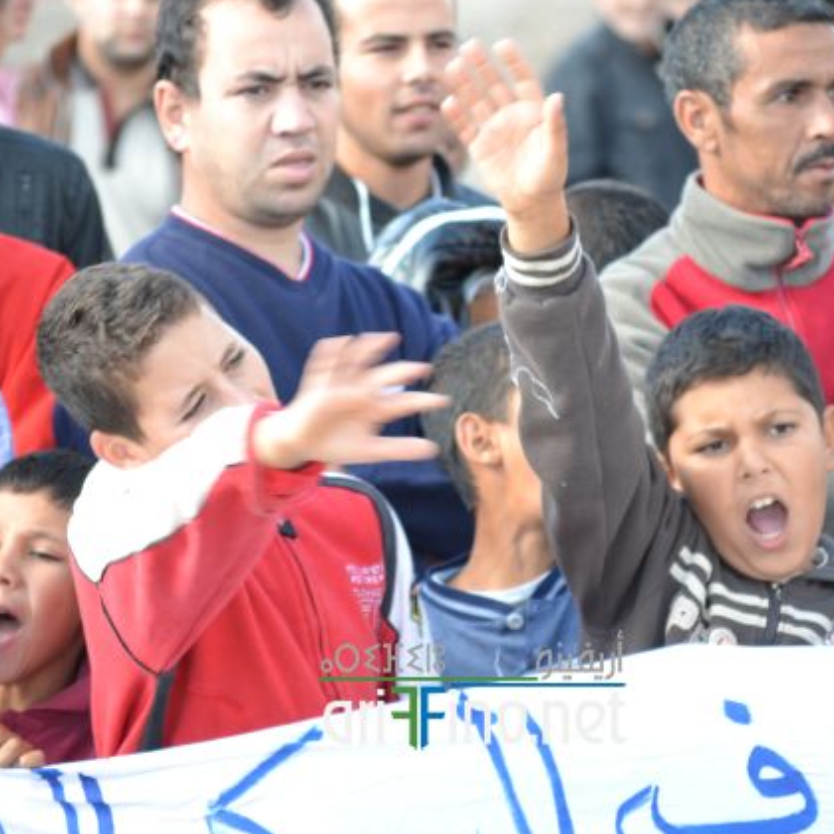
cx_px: 477
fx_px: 9258
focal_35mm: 340
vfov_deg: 5.2
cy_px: 417
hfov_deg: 5.2
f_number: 5.6
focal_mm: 175
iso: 400
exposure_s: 1/500
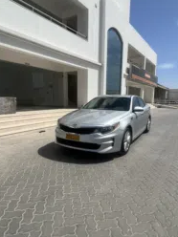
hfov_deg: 63.4
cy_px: 124
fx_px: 144
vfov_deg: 78.9
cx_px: 95
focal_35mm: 21
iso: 32
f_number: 1.8
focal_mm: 1.57
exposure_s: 1/2660
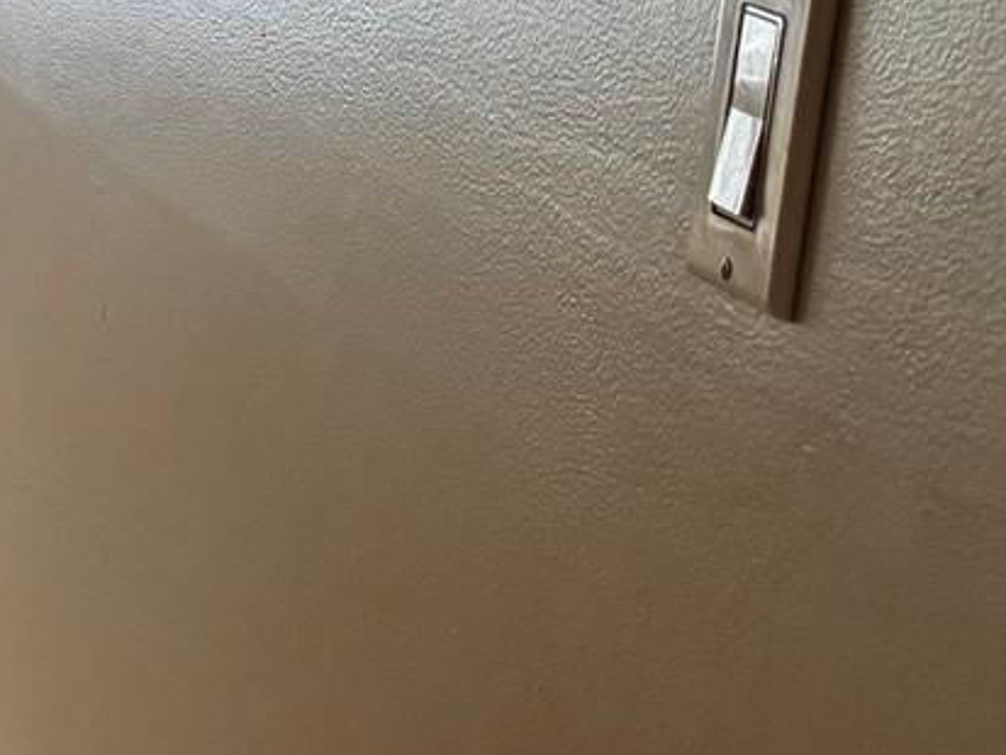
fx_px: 3459
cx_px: -1118
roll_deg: -2.6
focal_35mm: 119
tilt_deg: -10.0
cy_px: 195
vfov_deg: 12.4
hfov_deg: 13.6
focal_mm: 6.76
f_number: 1.78
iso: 160
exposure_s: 1/120
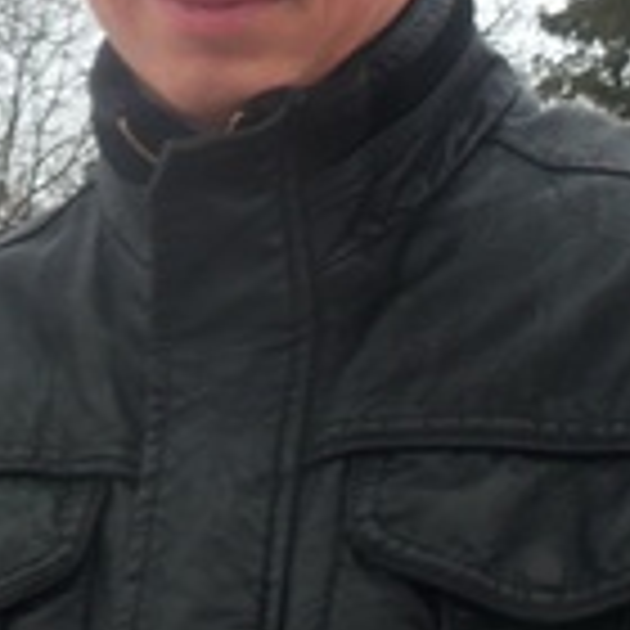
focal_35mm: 73
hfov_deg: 23.7
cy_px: 54
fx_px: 1503
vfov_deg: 23.0
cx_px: 279
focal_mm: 5.2
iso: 80
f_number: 3.4
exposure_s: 1/100
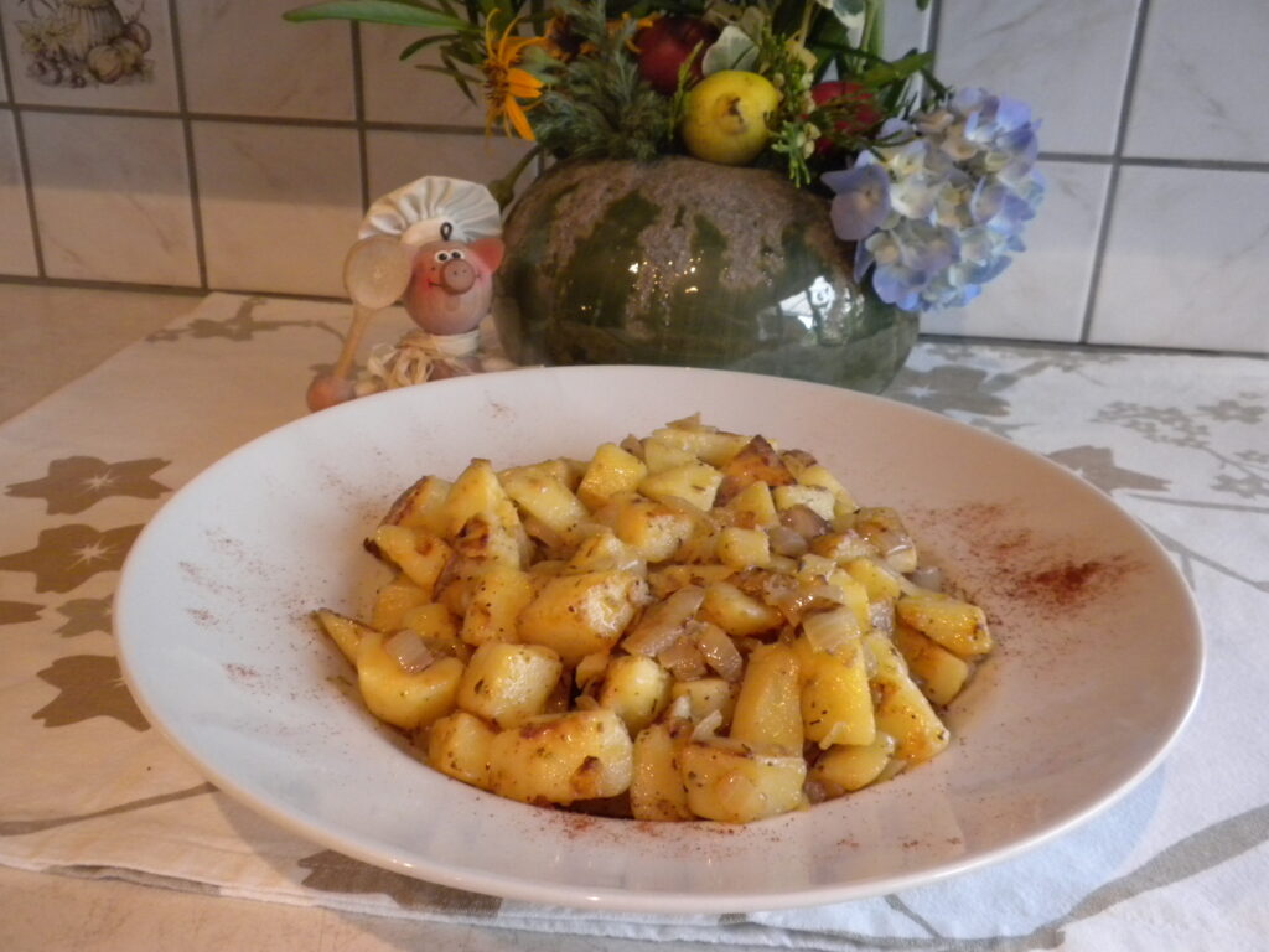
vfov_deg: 38.7
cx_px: 634
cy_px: 476
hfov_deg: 50.1
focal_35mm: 37
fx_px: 1356
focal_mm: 6.6
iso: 400
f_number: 3.5
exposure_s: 1/13.6
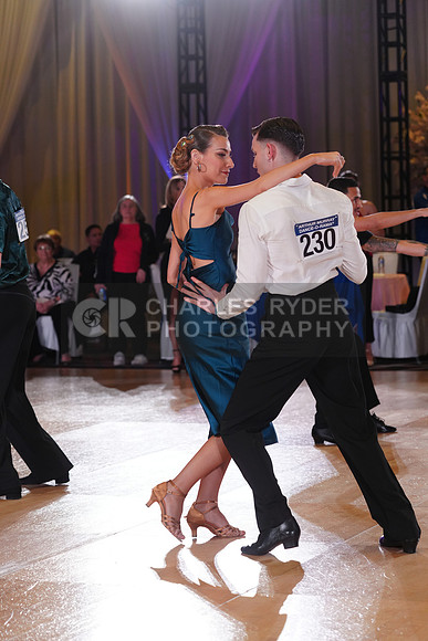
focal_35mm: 94
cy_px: 320
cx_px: 214
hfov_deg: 14.6
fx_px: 1675
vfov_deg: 21.7
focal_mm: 94
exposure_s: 1/400
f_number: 4
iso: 1250
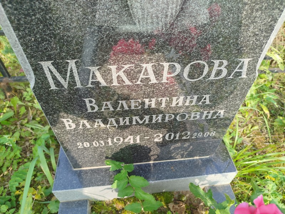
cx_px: 142
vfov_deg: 56.8
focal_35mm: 24
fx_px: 198
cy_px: 107
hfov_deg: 71.6
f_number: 1.7
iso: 50
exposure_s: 1/136
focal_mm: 5.31
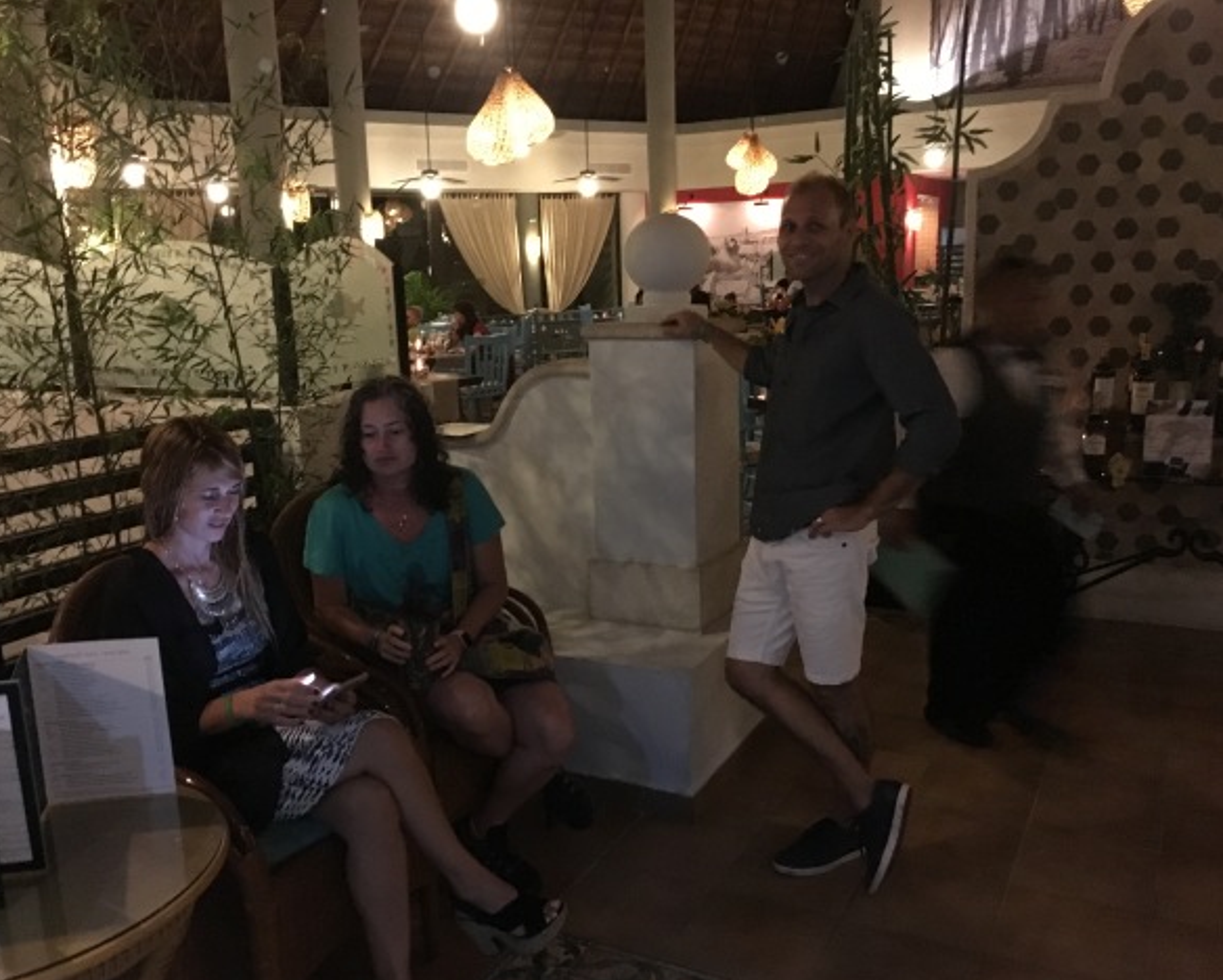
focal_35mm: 31
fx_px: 1123
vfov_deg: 47.2
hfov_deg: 57.1
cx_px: 591
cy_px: 500
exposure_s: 1/15
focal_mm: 4.15
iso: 800
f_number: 2.2
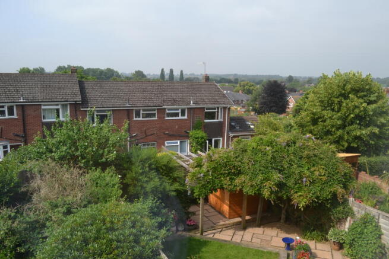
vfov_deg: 48.0
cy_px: 130
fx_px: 292
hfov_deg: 67.4
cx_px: 194
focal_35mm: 27
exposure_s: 1/200
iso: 100
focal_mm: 18
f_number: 7.1
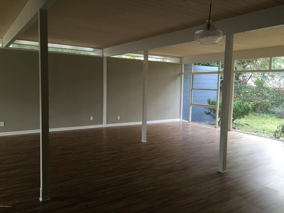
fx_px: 238
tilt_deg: -5.7
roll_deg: -1.6
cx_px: 142
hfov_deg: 61.7
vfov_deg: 48.2
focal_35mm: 29
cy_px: 106
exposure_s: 1/30
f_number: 2.2
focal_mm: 4.15
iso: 50
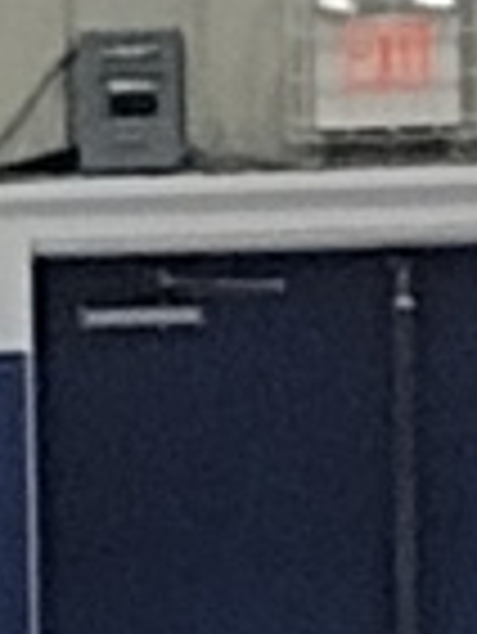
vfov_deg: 8.3
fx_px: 3596
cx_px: -1166
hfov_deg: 6.6
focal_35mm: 196
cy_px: 1969
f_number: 1.7
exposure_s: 1/60
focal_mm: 4.71
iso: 197
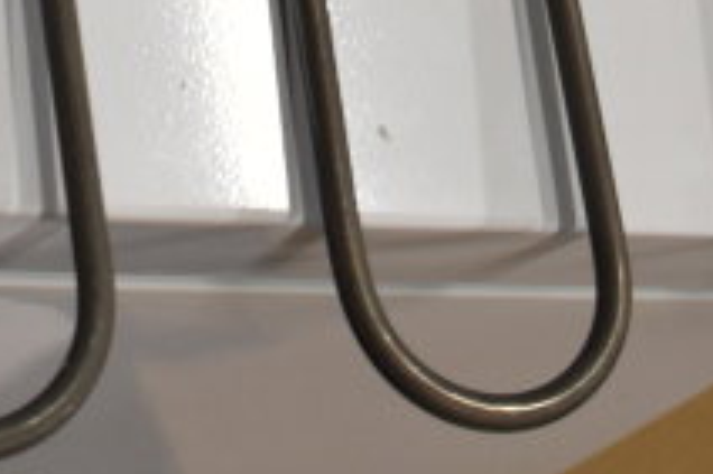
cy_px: -758
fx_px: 2952
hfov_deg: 13.8
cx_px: 246
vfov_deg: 8.3
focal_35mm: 149
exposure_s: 1/40
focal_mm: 23
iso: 720
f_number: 3.8
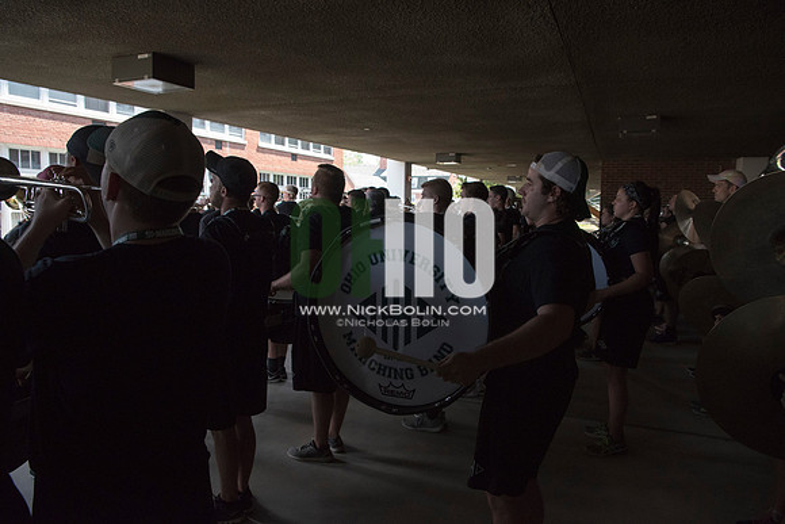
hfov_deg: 73.7
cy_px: 262
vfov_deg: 53.2
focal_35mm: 24
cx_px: 392
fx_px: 523
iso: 2500
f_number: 5
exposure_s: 1/1000
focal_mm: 24
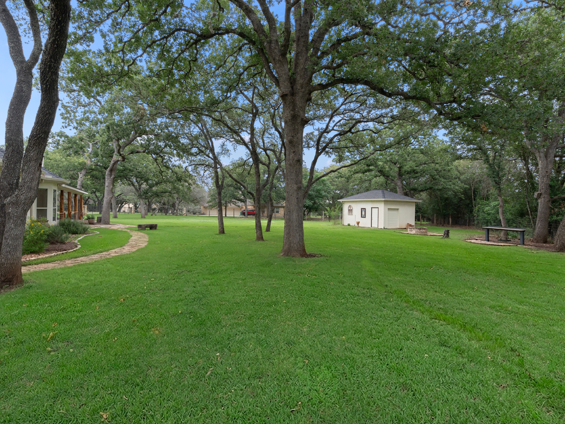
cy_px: 205
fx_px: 294
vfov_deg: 71.6
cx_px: 269
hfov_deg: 87.7
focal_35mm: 18
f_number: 8
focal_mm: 16
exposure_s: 1/25
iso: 800
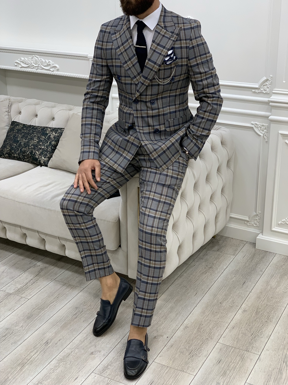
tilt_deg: -21.7
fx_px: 577
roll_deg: -0.1
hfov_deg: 28.0
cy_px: 192
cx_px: 144
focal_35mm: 52
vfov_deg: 36.8
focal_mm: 6
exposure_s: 1/122
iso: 100
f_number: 2.4
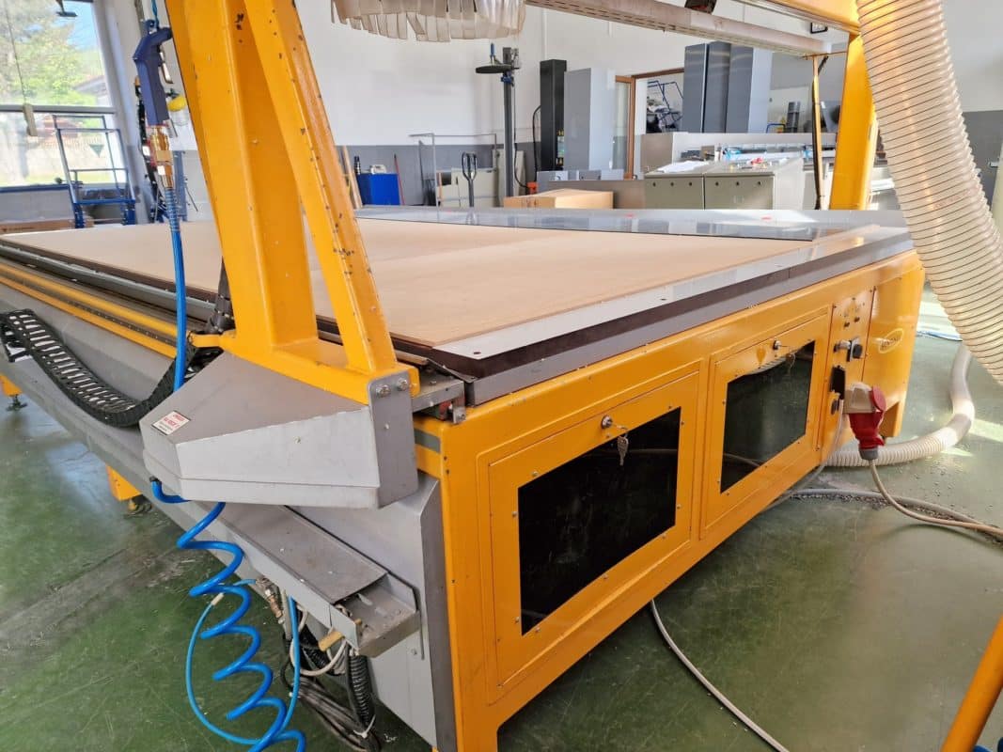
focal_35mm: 23
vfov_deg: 58.9
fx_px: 666
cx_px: 502
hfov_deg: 73.9
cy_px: 376
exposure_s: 1/100
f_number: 1.8
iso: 125
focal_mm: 6.4
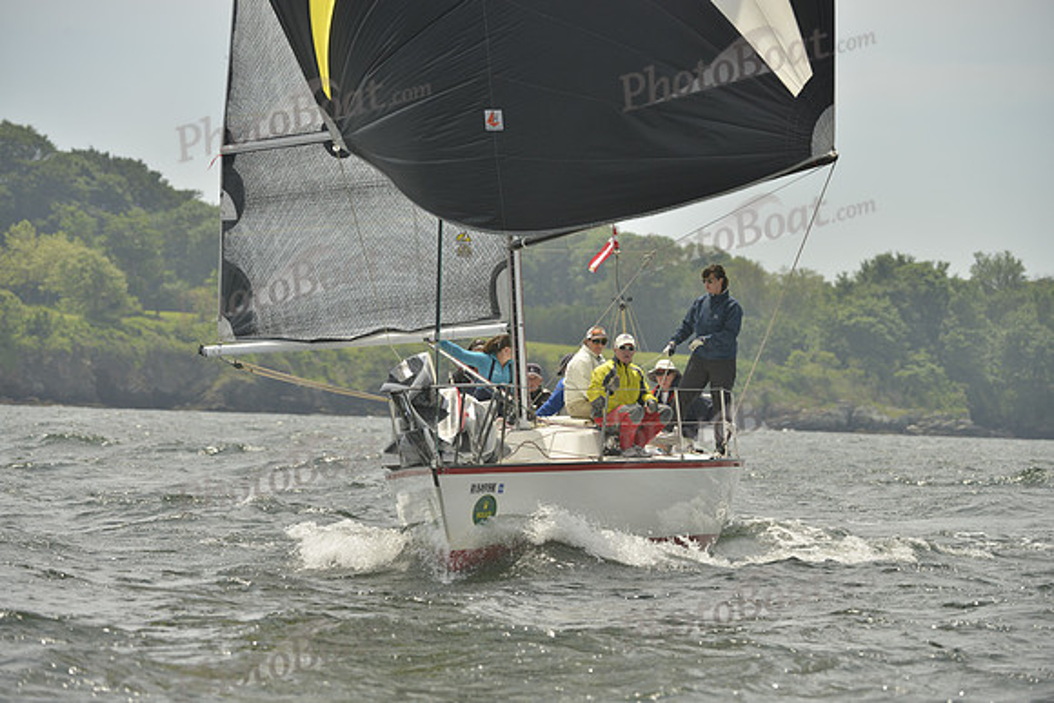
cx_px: 527
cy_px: 352
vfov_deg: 6.2
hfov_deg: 9.4
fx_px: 6442
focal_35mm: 220
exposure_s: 1/1250
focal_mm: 220
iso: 280
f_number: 7.1
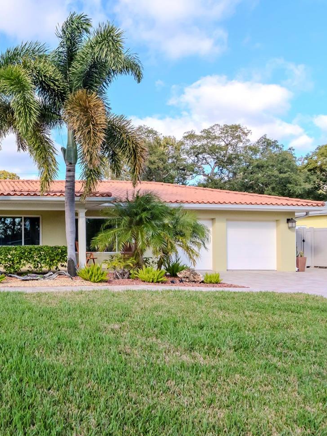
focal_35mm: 27
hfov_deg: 44.0
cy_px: 218
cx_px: 7
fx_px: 345
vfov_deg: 64.6
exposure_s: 1/1000
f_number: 8
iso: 800
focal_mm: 11.5
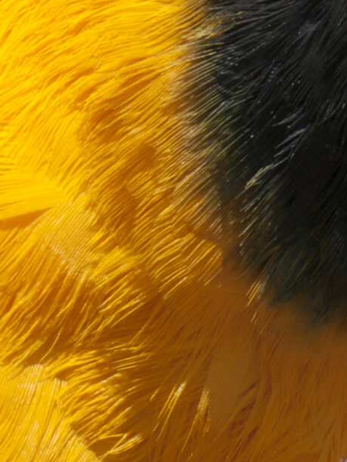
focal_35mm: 630
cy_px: -108
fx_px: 8423
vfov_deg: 3.1
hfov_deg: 2.4
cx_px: 476
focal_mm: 105
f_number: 14
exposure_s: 1/200
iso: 250
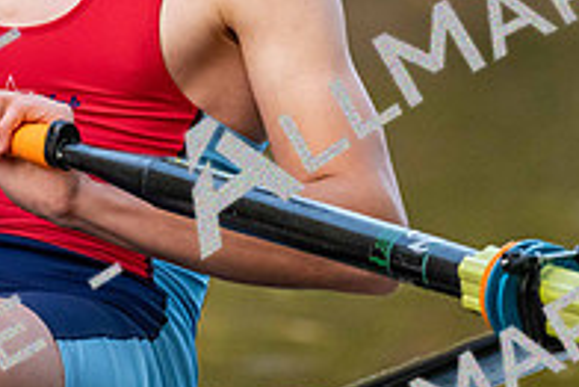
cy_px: -22
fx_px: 19008
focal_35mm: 1181
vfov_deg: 1.2
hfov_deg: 1.7
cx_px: -68
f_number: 4.5
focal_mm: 400
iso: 5000
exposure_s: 1/2500
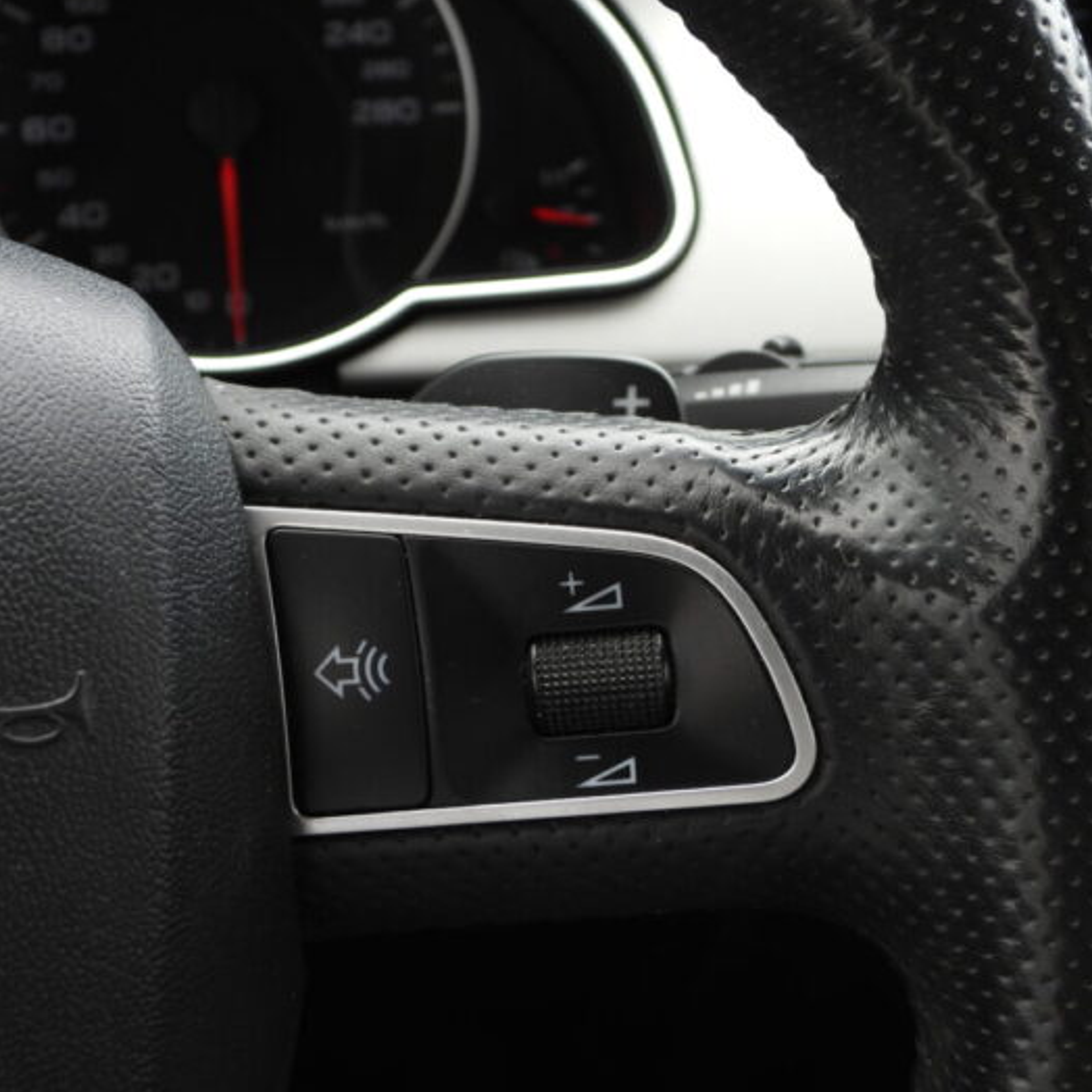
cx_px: 606
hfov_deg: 26.1
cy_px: 548
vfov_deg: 26.1
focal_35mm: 66
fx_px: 2356
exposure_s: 1/80
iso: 100
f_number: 3.5
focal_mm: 9.8
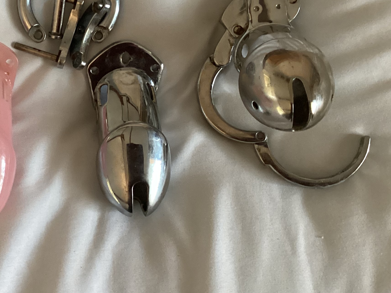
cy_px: 97
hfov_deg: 31.6
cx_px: 62
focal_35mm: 59
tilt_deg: -82.4
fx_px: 666
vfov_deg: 24.7
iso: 400
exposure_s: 1/40
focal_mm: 3.3
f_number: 2.4
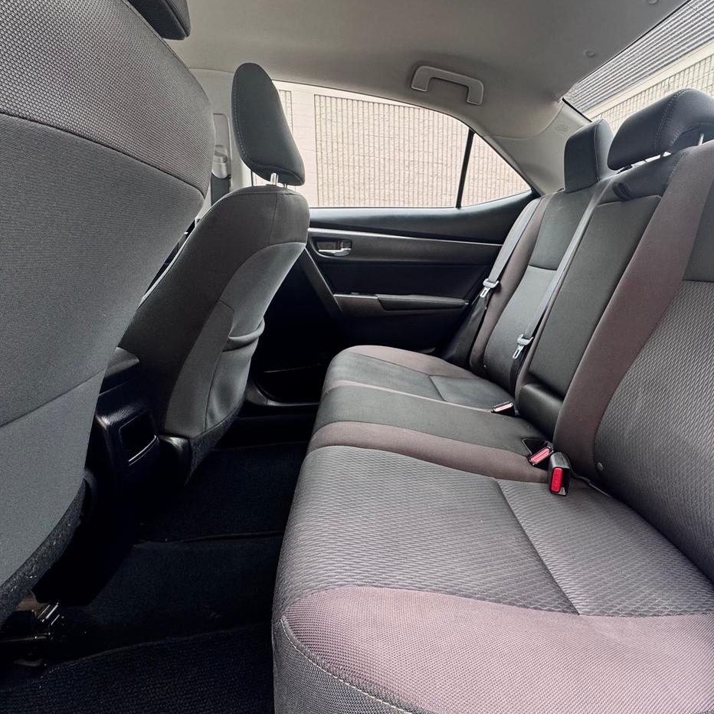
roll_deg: -1.8
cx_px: 478
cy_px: 360
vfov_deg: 84.0
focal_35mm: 17
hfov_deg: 81.1
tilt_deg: -12.1
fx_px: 397
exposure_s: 1/99
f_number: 2.2
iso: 160
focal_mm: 2.22
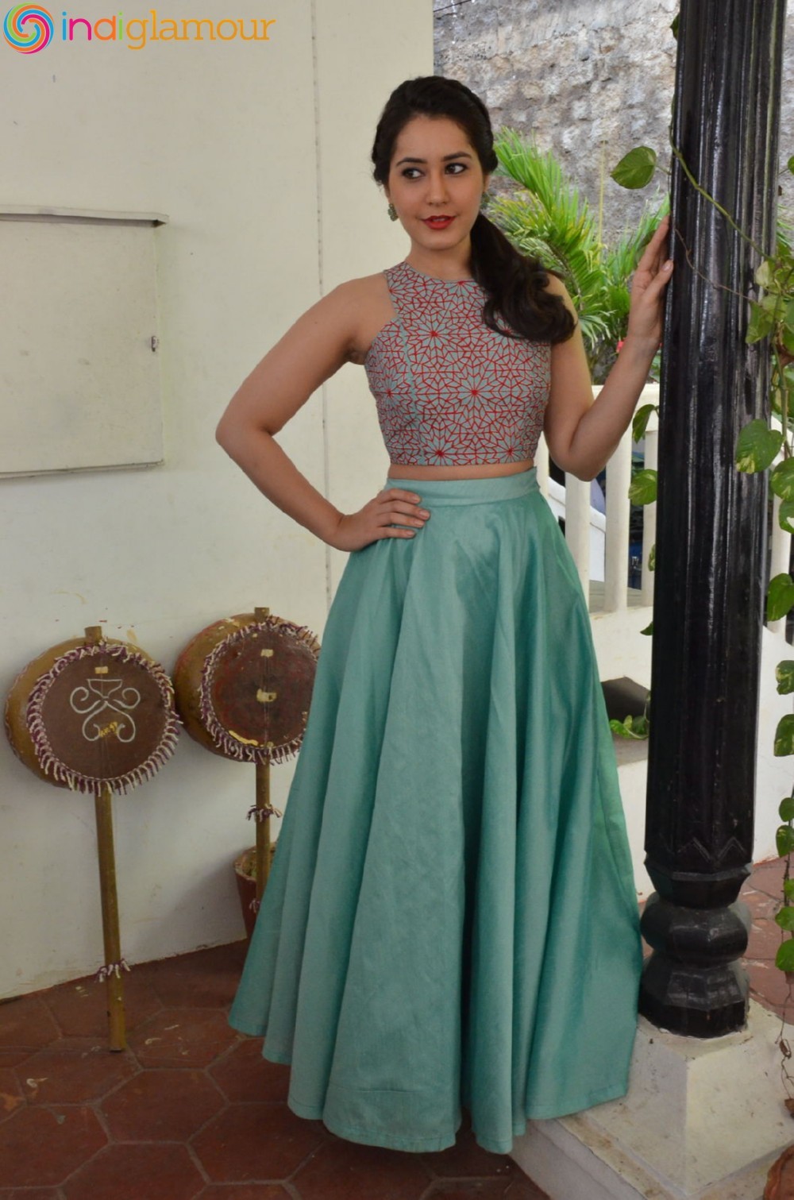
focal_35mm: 36
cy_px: 600
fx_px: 1197
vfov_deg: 53.2
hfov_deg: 36.7
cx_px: 397
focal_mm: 24
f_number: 9
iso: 2000
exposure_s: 1/125
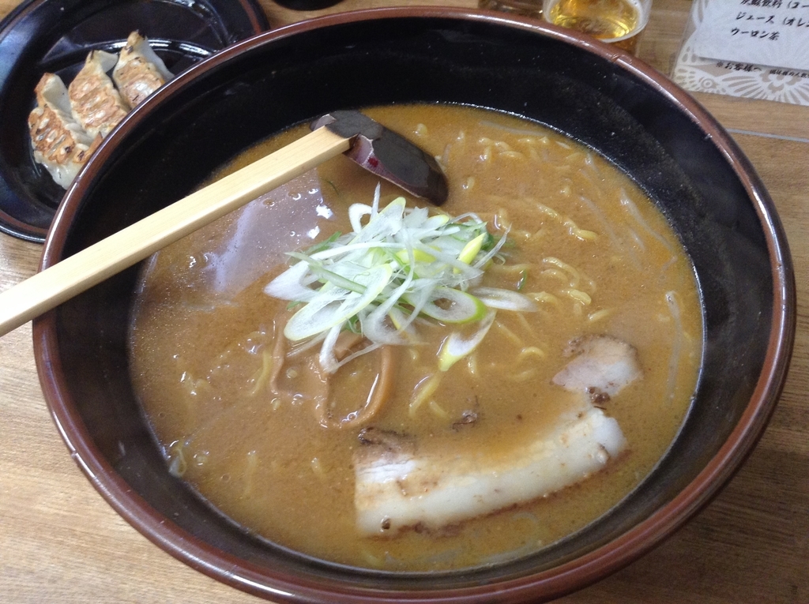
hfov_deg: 55.4
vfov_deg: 42.8
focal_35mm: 33
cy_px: 302
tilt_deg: -55.0
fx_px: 770
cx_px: 404
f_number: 2.4
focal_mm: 3.3
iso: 100
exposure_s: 1/24
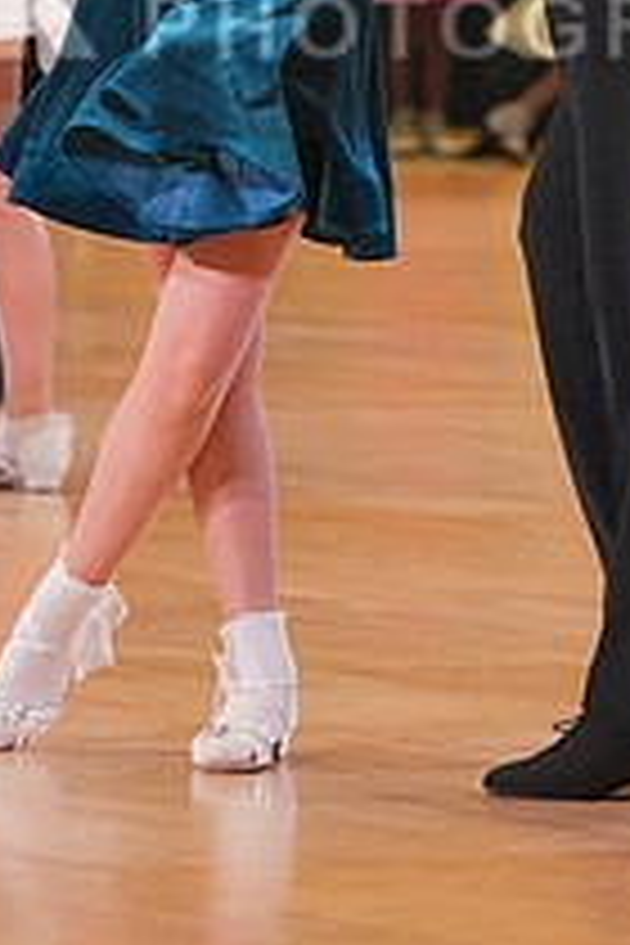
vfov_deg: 5.3
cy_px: -9
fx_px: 10158
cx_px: 416
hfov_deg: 3.6
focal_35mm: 387
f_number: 5.6
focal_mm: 140
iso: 3200
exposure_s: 1/400
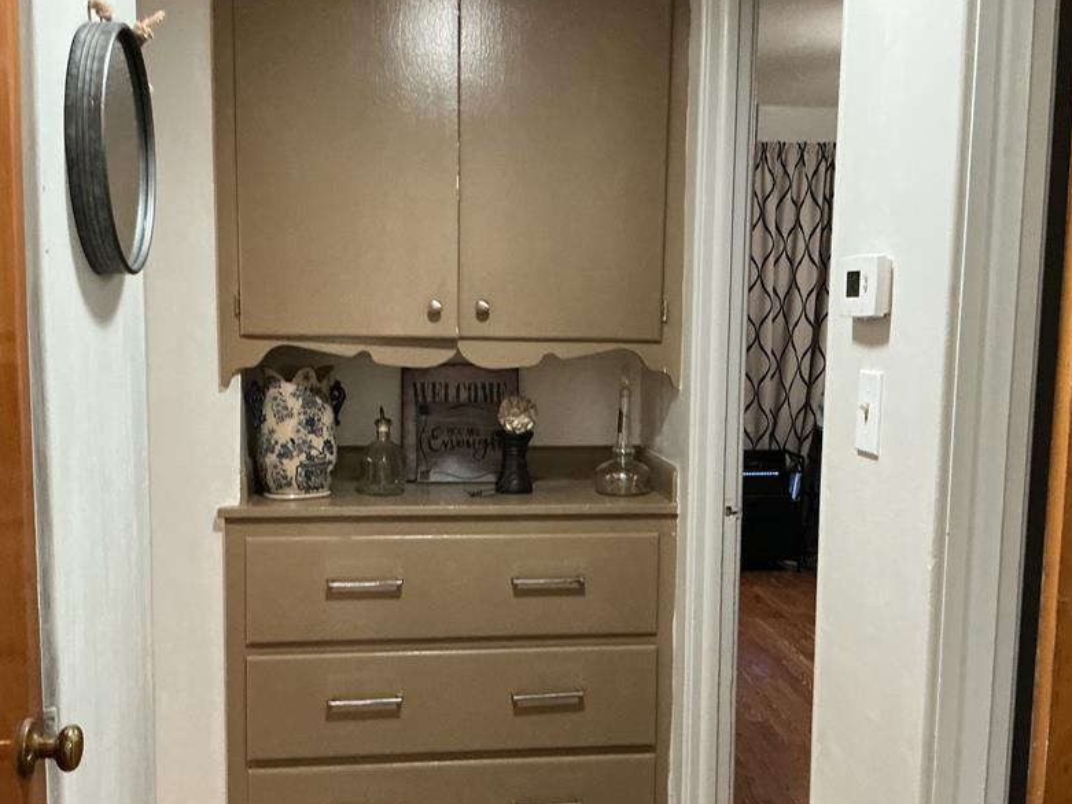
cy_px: 446
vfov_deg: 37.7
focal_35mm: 38
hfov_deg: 49.0
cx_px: 549
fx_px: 1177
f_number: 1.8
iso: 250
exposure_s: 1/30
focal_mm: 3
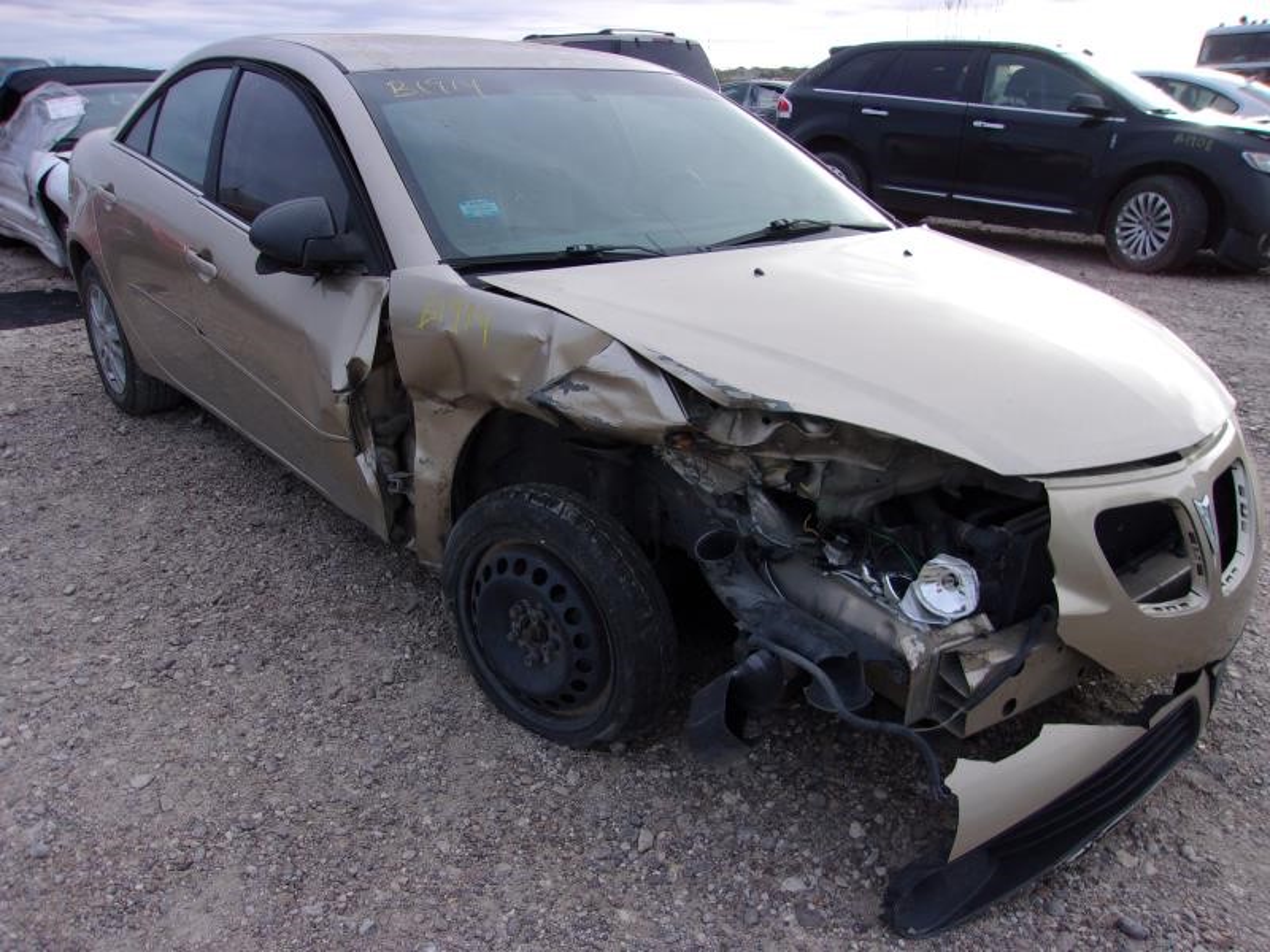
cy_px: 476
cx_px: 635
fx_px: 991
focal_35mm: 27
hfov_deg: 65.3
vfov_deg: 51.4
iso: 80
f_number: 3
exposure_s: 1/300
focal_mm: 4.9
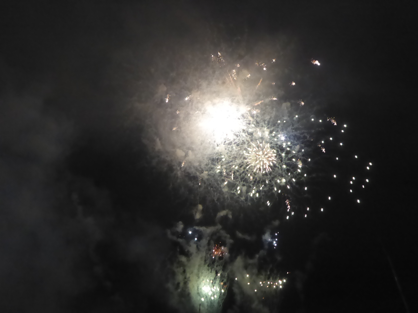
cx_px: 209
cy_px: 156
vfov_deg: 34.3
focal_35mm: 42
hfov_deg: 44.8
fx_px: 507
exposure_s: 1/15
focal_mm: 7.2
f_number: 3.8
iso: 1600
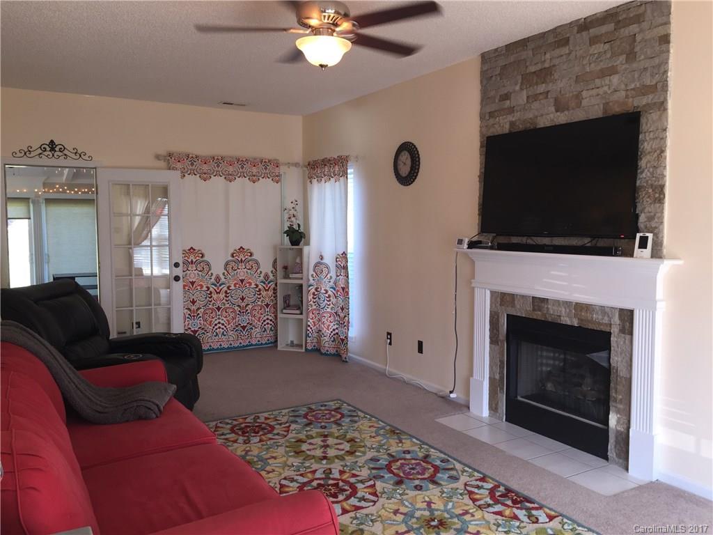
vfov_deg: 48.2
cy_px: 268
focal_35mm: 29
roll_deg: -0.5
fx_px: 597
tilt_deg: -3.7
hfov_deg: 61.7
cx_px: 356
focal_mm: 4.15
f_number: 2.2
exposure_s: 1/33
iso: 32
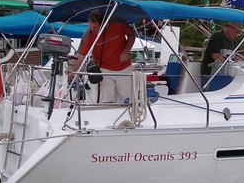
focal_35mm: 97
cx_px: 222
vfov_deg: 15.2
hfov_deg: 19.8
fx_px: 684
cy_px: 73
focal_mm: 7.8
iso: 80
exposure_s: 1/125
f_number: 2.8
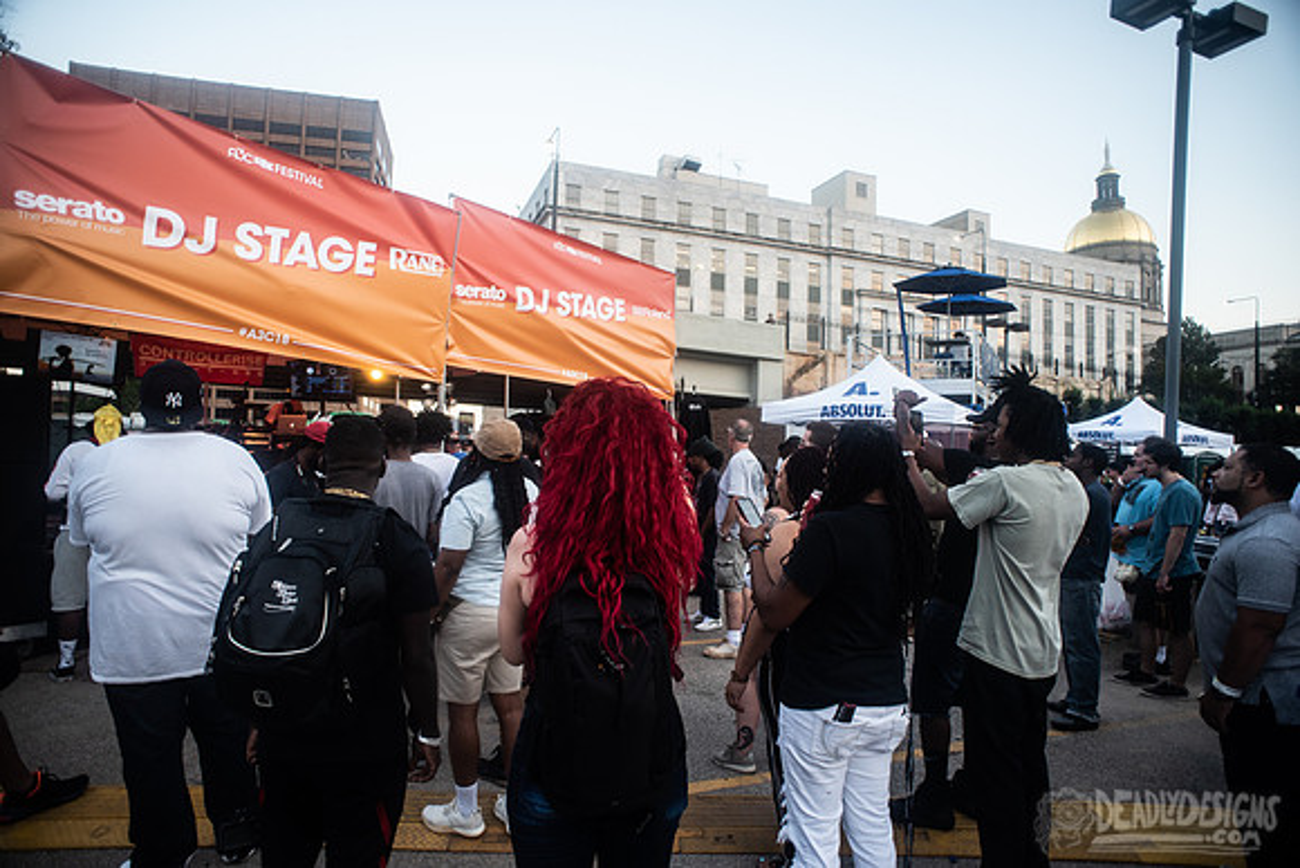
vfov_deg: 62.0
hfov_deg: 84.0
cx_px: 650
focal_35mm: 20
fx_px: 722
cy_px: 434
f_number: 3.5
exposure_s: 1/250
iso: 250
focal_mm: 20
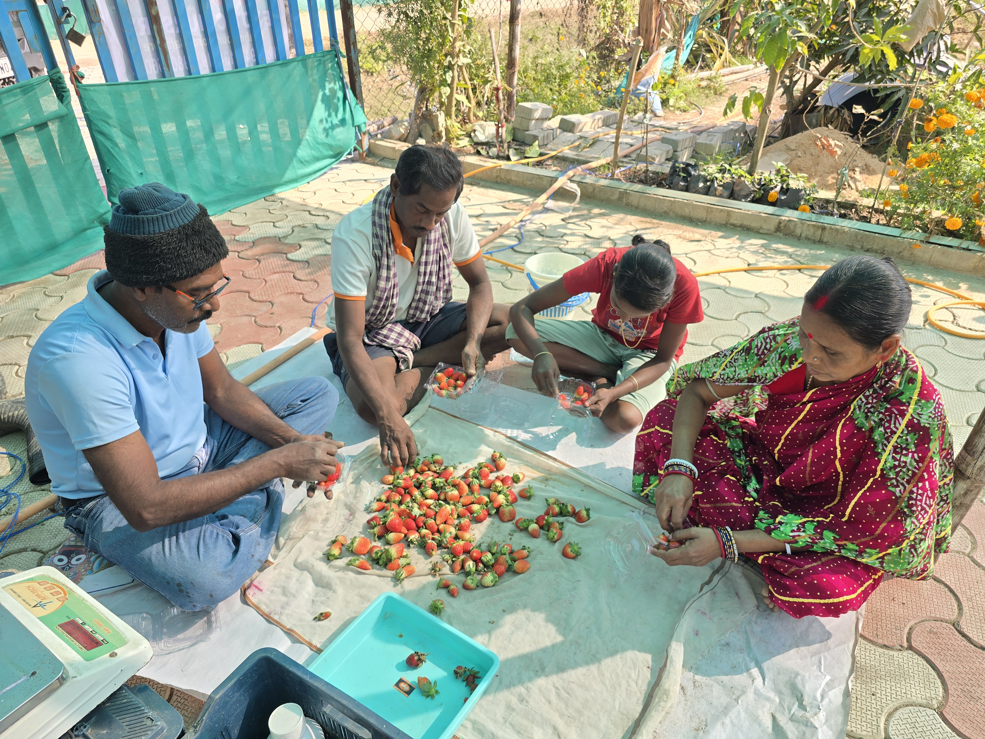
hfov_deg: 73.9
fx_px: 654
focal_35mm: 23
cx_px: 492
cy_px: 370
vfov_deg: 58.9
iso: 12
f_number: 1.7
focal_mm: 6.3
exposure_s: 1/180
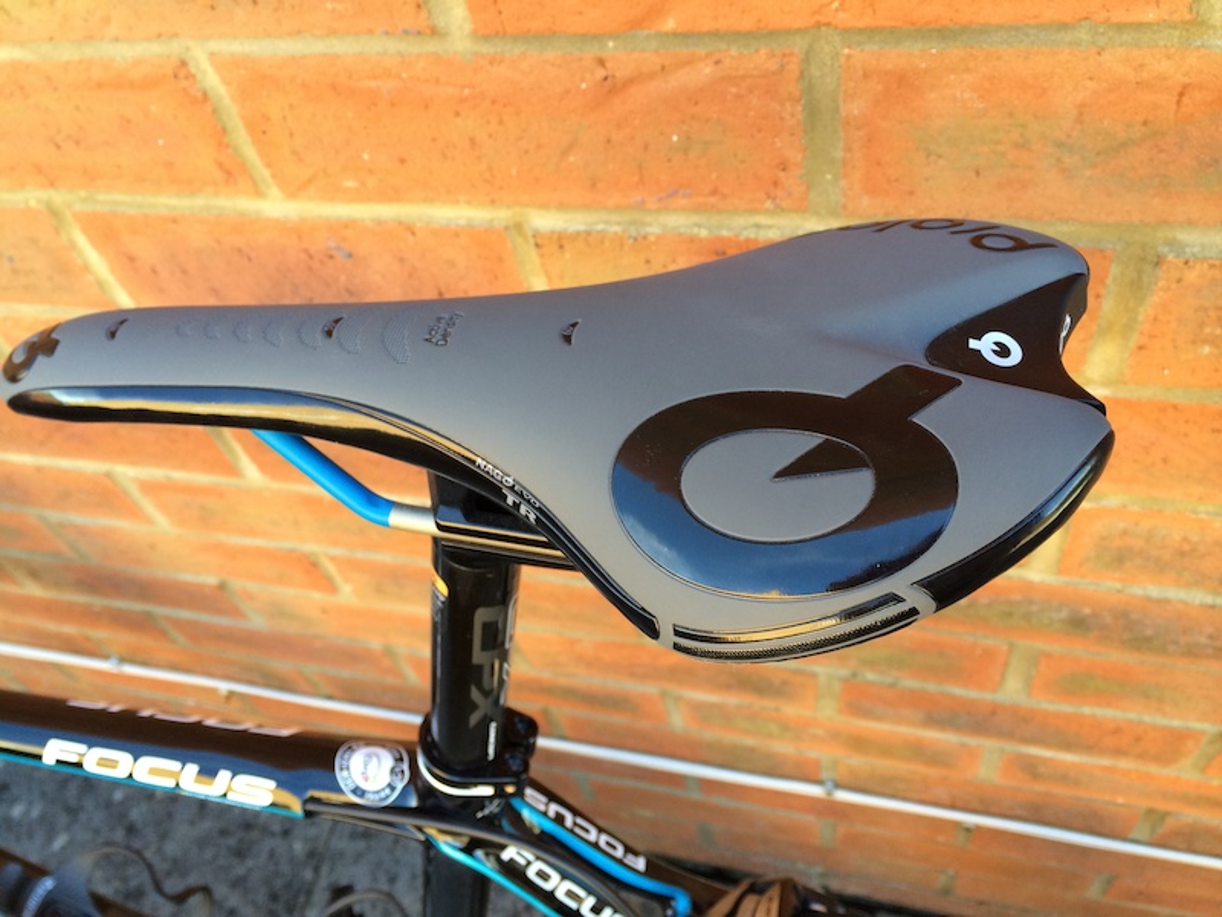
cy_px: 458
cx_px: 611
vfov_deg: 46.8
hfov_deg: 60.0
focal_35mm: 30
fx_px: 1059
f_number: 2.2
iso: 64
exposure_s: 1/120
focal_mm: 4.12
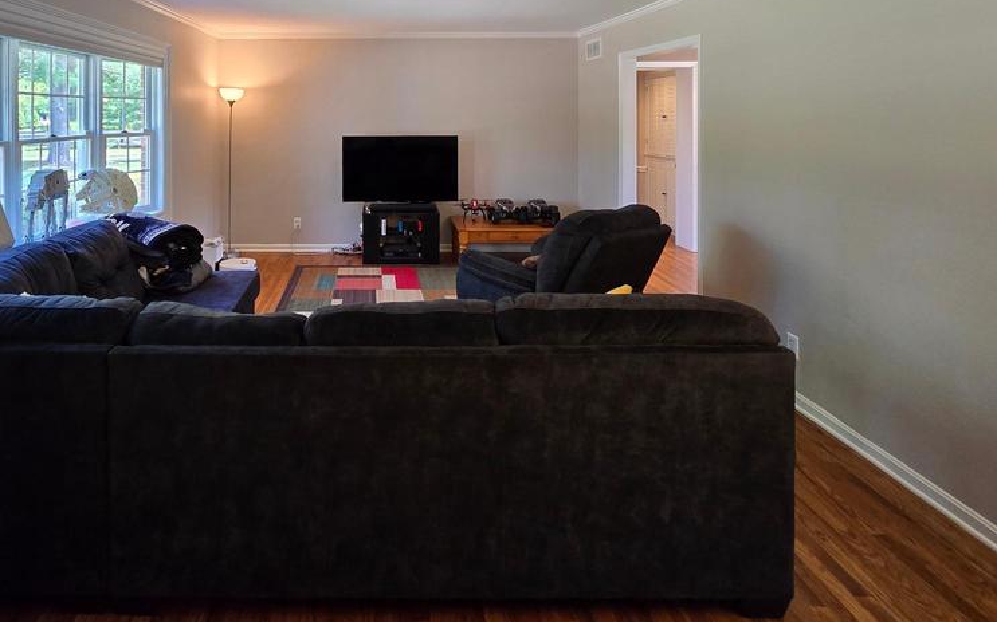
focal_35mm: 19
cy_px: 109
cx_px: 376
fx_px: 516
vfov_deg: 56.8
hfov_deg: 86.3
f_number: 2.2
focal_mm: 2.2
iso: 160
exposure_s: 1/60
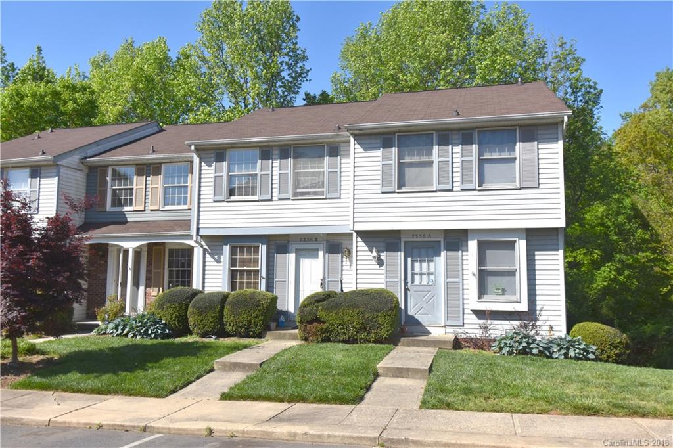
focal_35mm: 30
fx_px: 561
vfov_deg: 43.6
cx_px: 336
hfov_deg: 61.9
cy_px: 224
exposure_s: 1/500
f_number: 8
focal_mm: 20
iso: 160
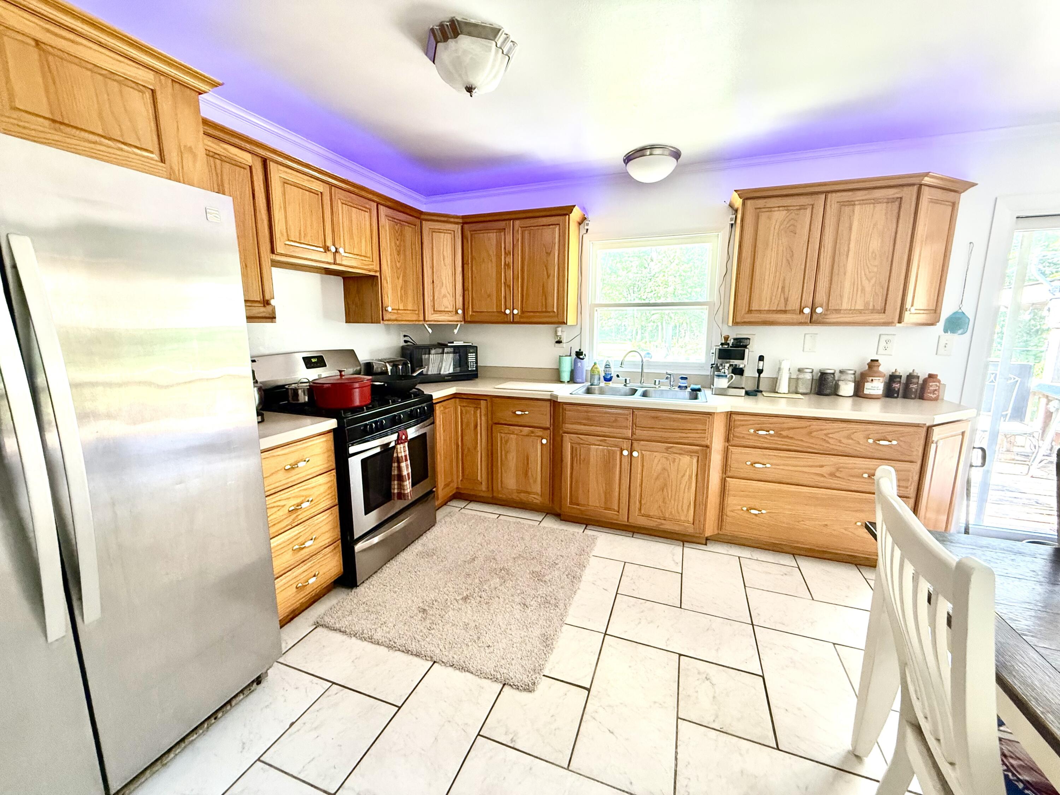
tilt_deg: -9.8
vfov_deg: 85.7
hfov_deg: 102.1
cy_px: 398
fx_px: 429
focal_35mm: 14
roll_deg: -0.6
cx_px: 530
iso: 400
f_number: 2.2
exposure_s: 1/60
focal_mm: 2.22
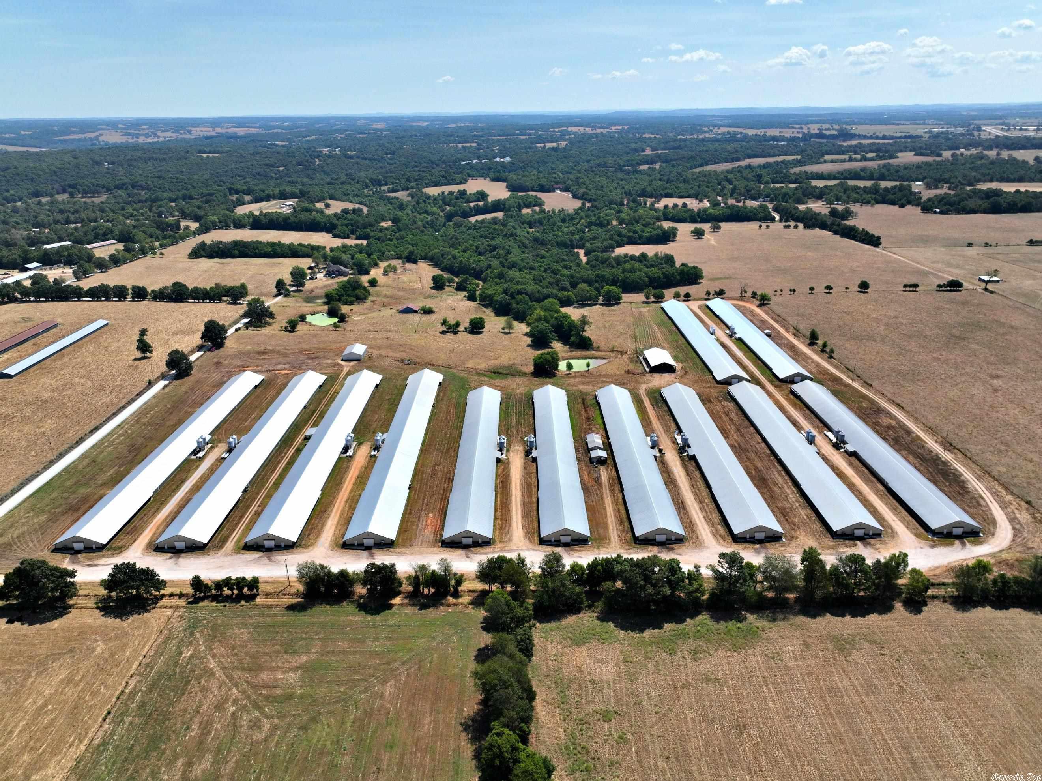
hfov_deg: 71.6
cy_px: 390
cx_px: 521
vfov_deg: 56.8
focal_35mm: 24
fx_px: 722
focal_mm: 12.29
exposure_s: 1/160
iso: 120
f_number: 2.8
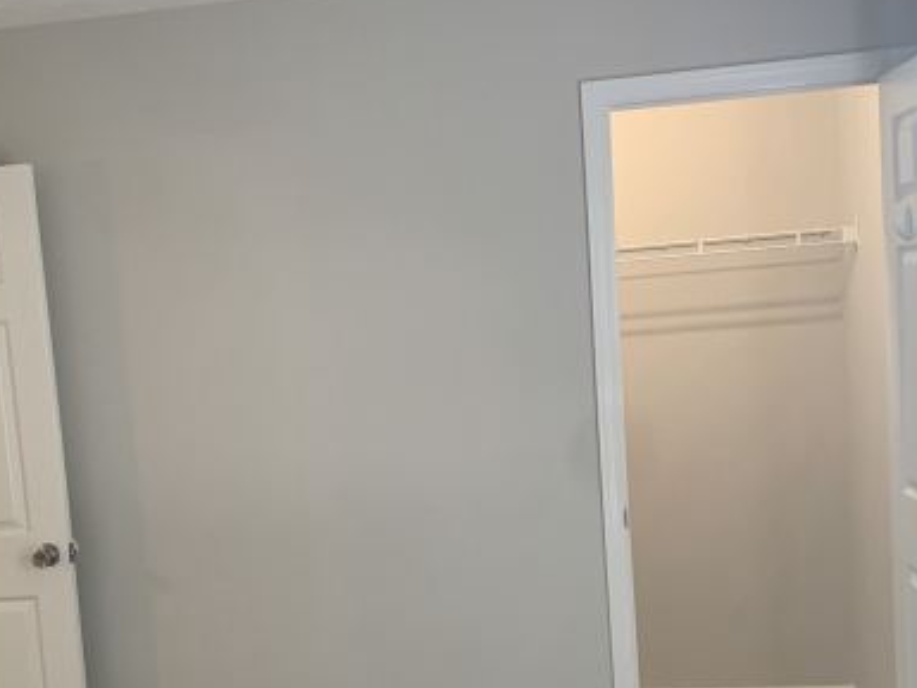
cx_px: 380
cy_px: 448
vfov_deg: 32.0
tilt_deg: -7.5
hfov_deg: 41.9
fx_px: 1192
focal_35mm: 45
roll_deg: +3.7
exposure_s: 1/60
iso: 125
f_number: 1.8
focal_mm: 4.25
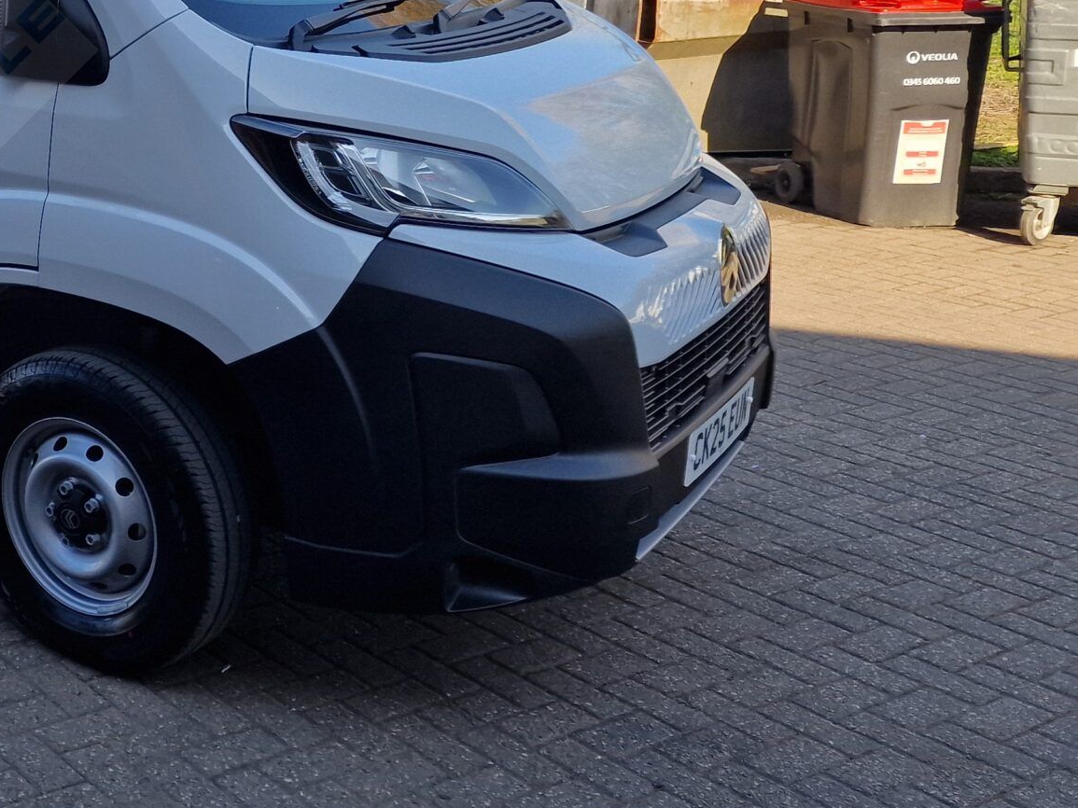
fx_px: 1588
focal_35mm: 51
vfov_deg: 28.0
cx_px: -115
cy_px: 163
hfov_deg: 32.8
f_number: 1.8
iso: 50
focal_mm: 6.4
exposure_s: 1/466
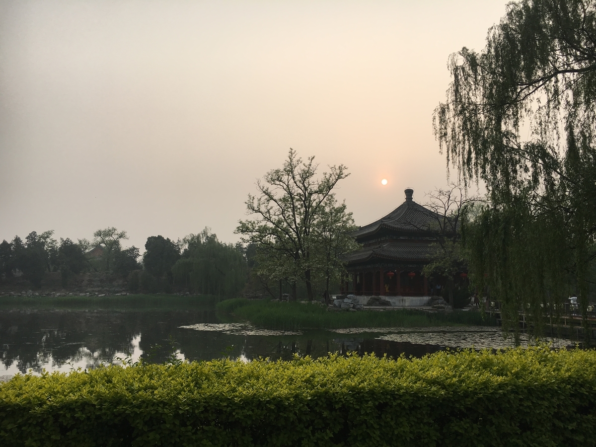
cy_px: 224
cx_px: 298
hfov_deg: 61.7
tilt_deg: +8.3
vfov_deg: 48.2
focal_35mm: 29
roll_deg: -0.5
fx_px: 499
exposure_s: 1/693
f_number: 2.2
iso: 25
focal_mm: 4.15
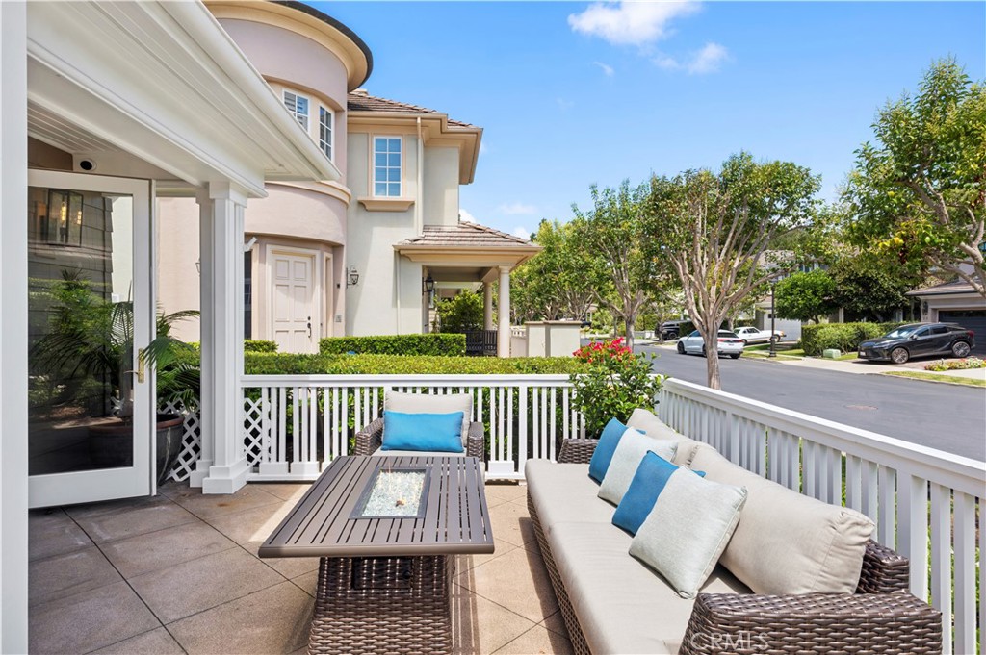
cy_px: 328
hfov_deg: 84.0
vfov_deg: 61.8
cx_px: 493
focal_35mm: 20
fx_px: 547
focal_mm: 20
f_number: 9
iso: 100
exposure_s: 1/100
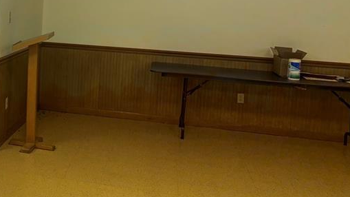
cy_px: 25
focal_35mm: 57
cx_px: 2
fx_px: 529
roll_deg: -1.8
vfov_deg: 20.7
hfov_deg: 33.6
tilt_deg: -4.0
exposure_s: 1/120
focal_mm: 5.96
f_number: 1.6
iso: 100
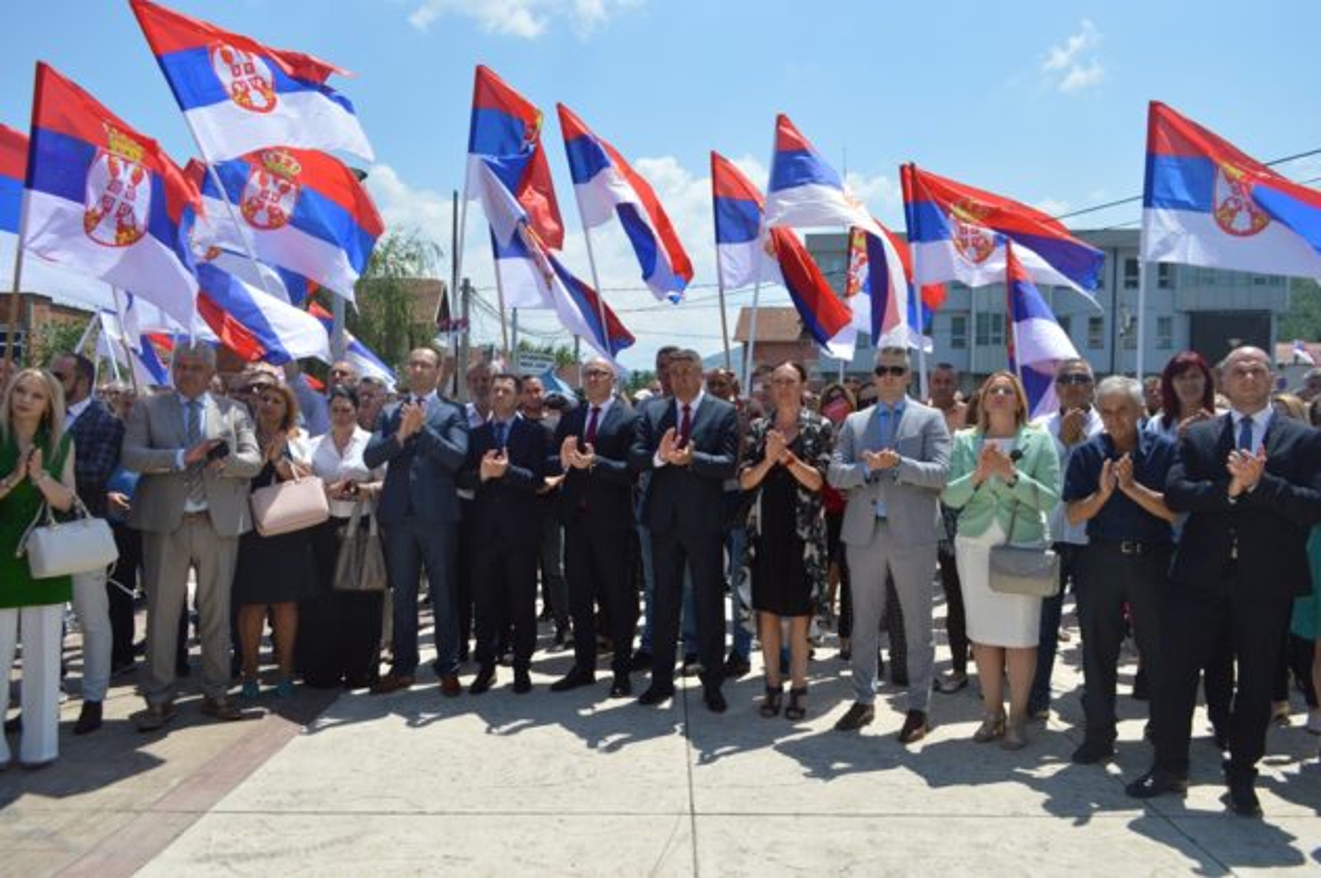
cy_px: 439
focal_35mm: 27
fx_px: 990
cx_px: 660
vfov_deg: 47.8
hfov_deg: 67.4
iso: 400
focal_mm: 18
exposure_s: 1/2500
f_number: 5
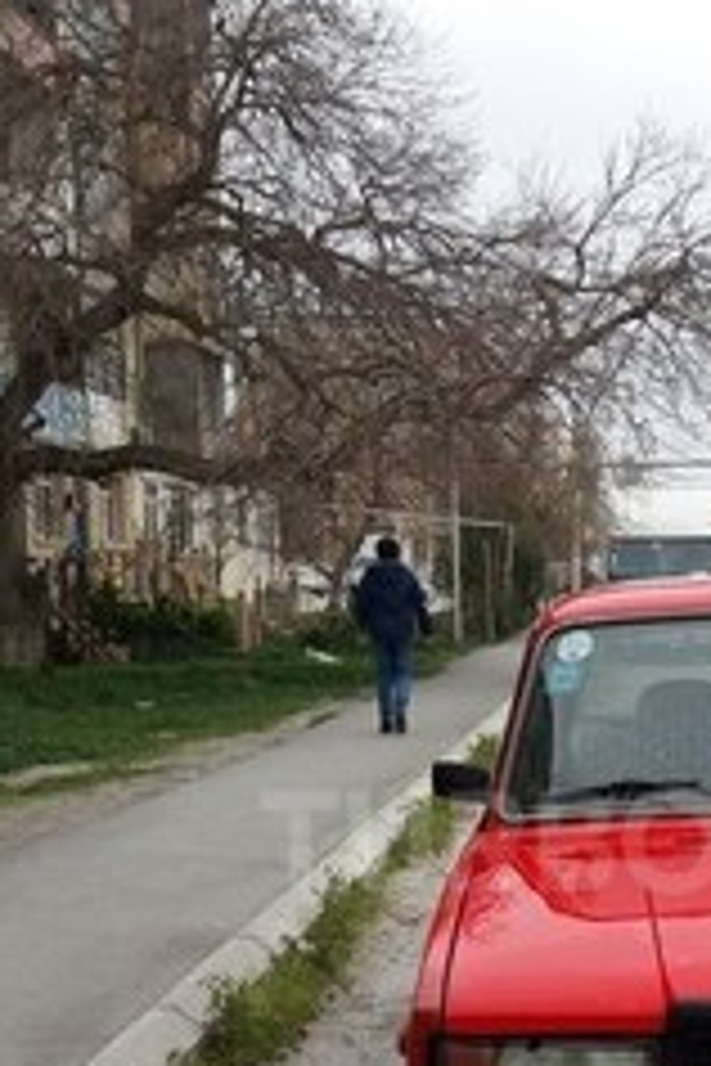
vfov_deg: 32.1
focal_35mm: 61
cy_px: 841
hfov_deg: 21.9
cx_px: 608
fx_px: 1807
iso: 64
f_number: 1.9
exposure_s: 1/501
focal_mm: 3.7
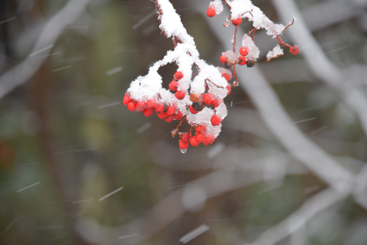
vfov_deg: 4.6
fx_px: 3059
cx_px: 184
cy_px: 122
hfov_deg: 6.9
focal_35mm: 300
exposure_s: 1/100
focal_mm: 300
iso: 1000
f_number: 6.3
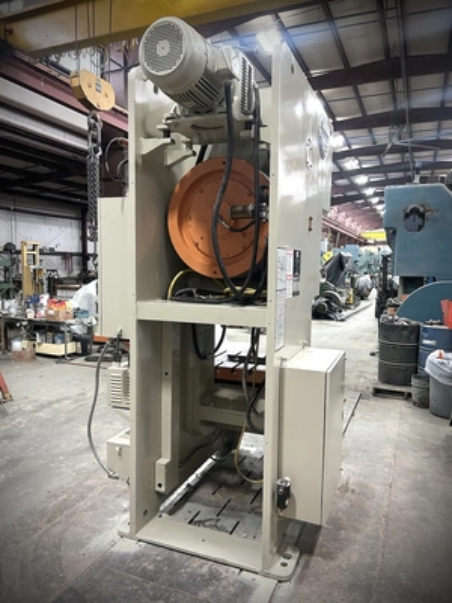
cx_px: 226
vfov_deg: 67.3
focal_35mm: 26
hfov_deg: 53.1
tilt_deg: -3.8
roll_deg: +0.2
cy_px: 302
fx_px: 453
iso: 400
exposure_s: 1/40
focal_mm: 5.7
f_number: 1.5
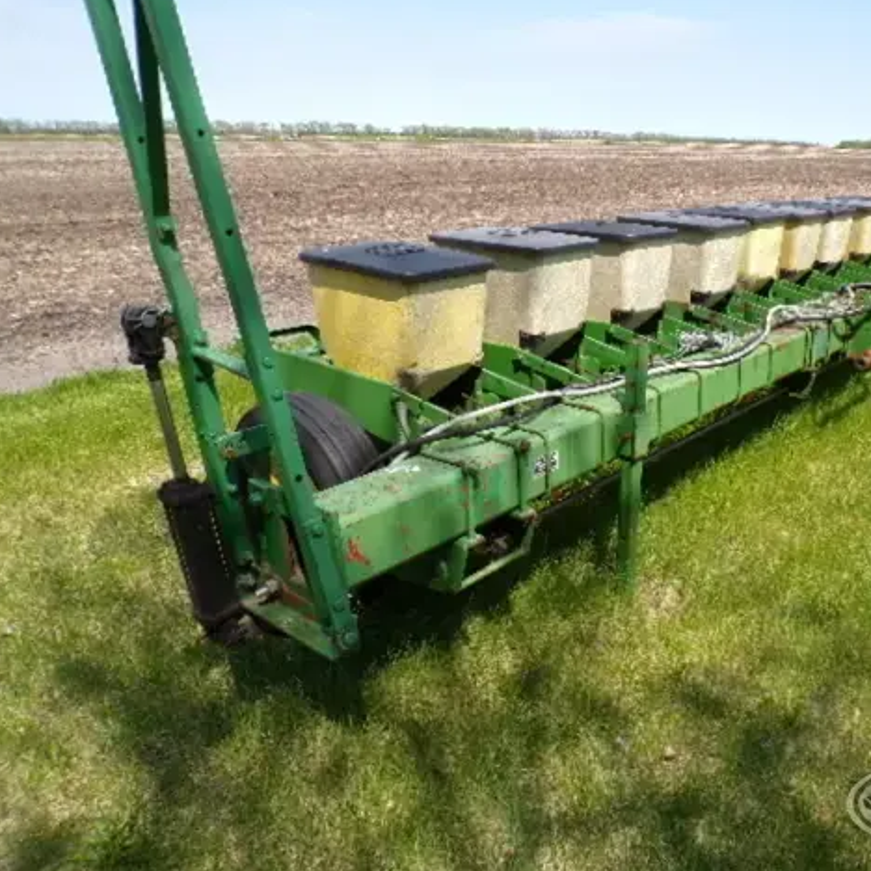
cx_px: 581
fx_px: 826
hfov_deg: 54.5
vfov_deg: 55.6
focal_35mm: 29
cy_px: 432
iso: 100
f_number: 4.4
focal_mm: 4.3
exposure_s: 1/450
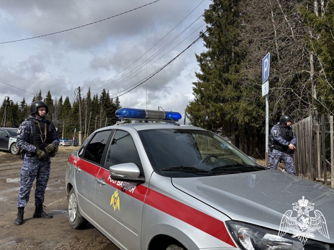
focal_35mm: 26
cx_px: 167
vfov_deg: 53.0
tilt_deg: +3.8
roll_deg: -1.0
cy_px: 125
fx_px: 251
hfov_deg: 67.3
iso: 50
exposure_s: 1/3650
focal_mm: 5.96
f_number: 1.6
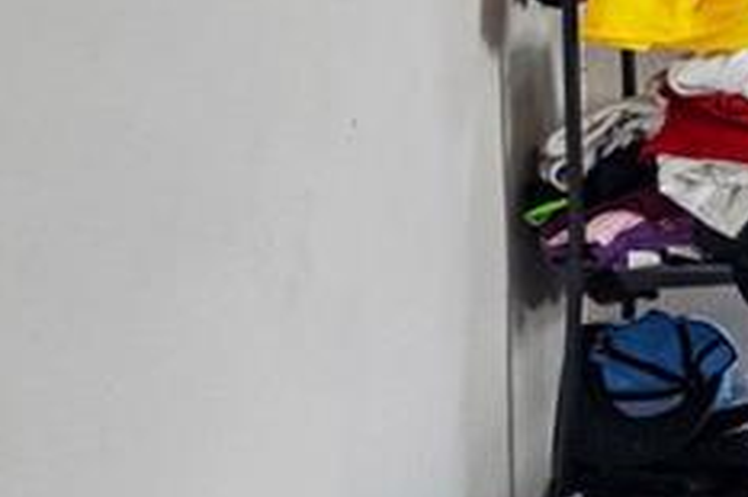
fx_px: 2284
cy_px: -19
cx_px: 2026
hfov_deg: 12.3
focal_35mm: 110
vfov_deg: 12.3
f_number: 11
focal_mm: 16
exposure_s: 1/80
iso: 1600
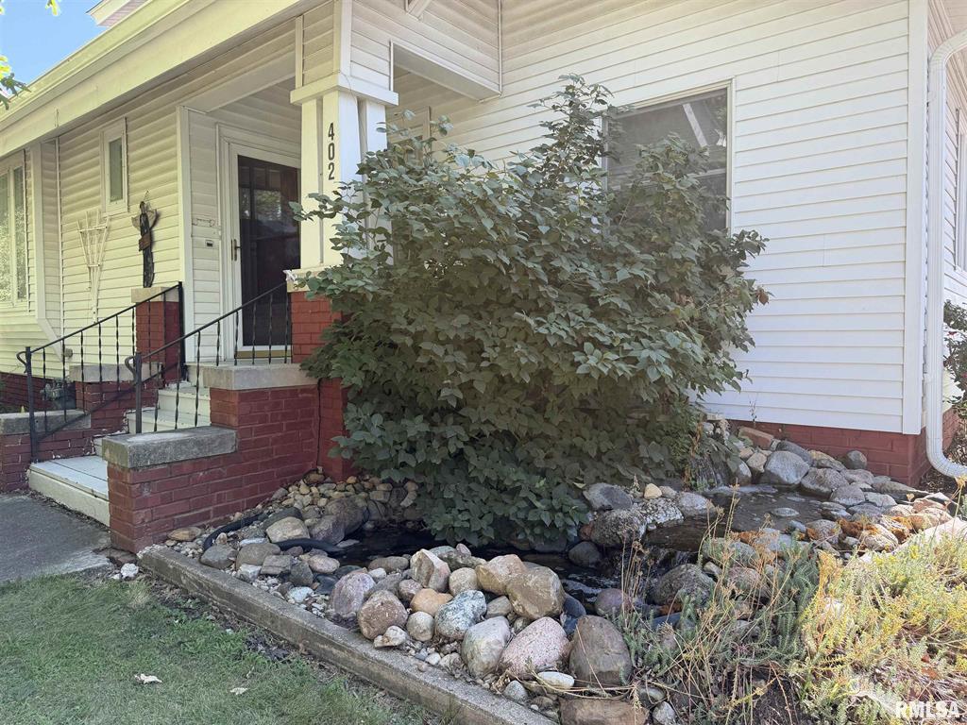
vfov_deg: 56.8
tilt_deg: -1.6
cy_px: 362
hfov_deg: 71.6
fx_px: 670
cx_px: 484
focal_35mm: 24
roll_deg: +0.4
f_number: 1.78
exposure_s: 1/412
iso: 80
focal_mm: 6.76
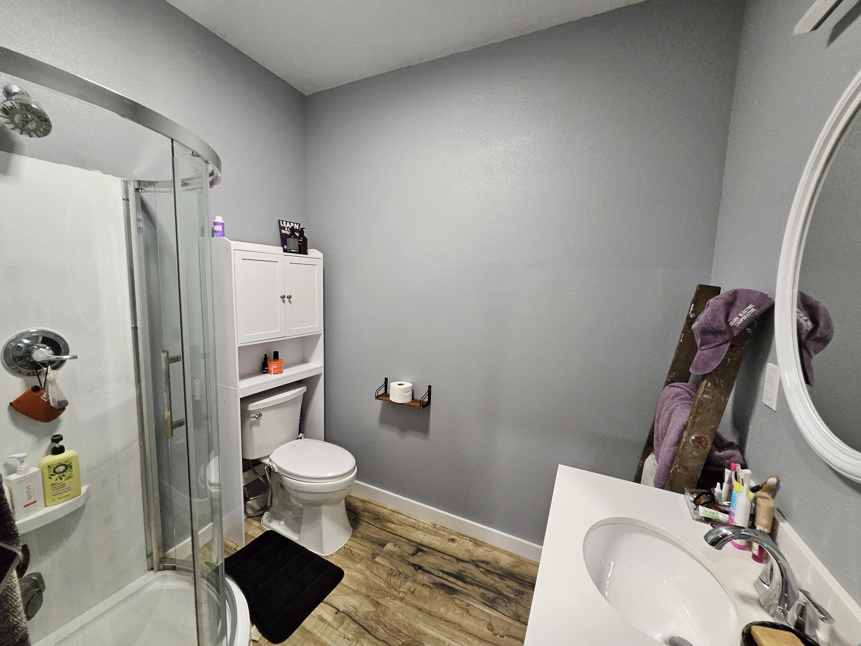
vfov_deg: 89.9
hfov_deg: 106.2
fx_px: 323
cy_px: 323
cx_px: 430
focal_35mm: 13
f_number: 2.2
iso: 500
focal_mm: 1.74
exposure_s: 1/77.4
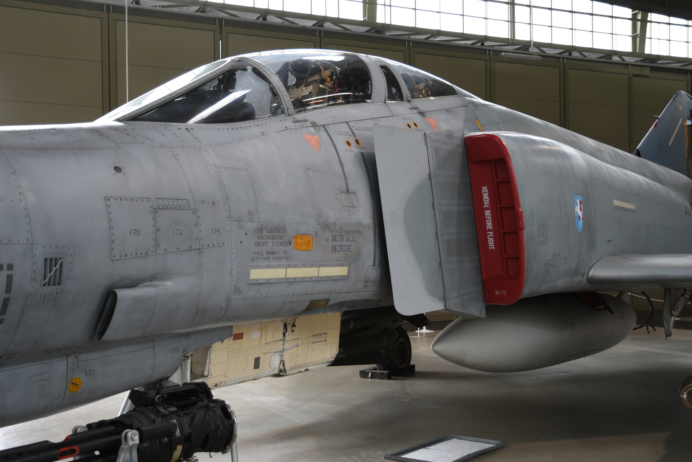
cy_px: 231
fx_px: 807
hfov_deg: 46.4
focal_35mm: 42
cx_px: 346
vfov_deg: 31.9
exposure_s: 1/25
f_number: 4.2
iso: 100
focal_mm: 28
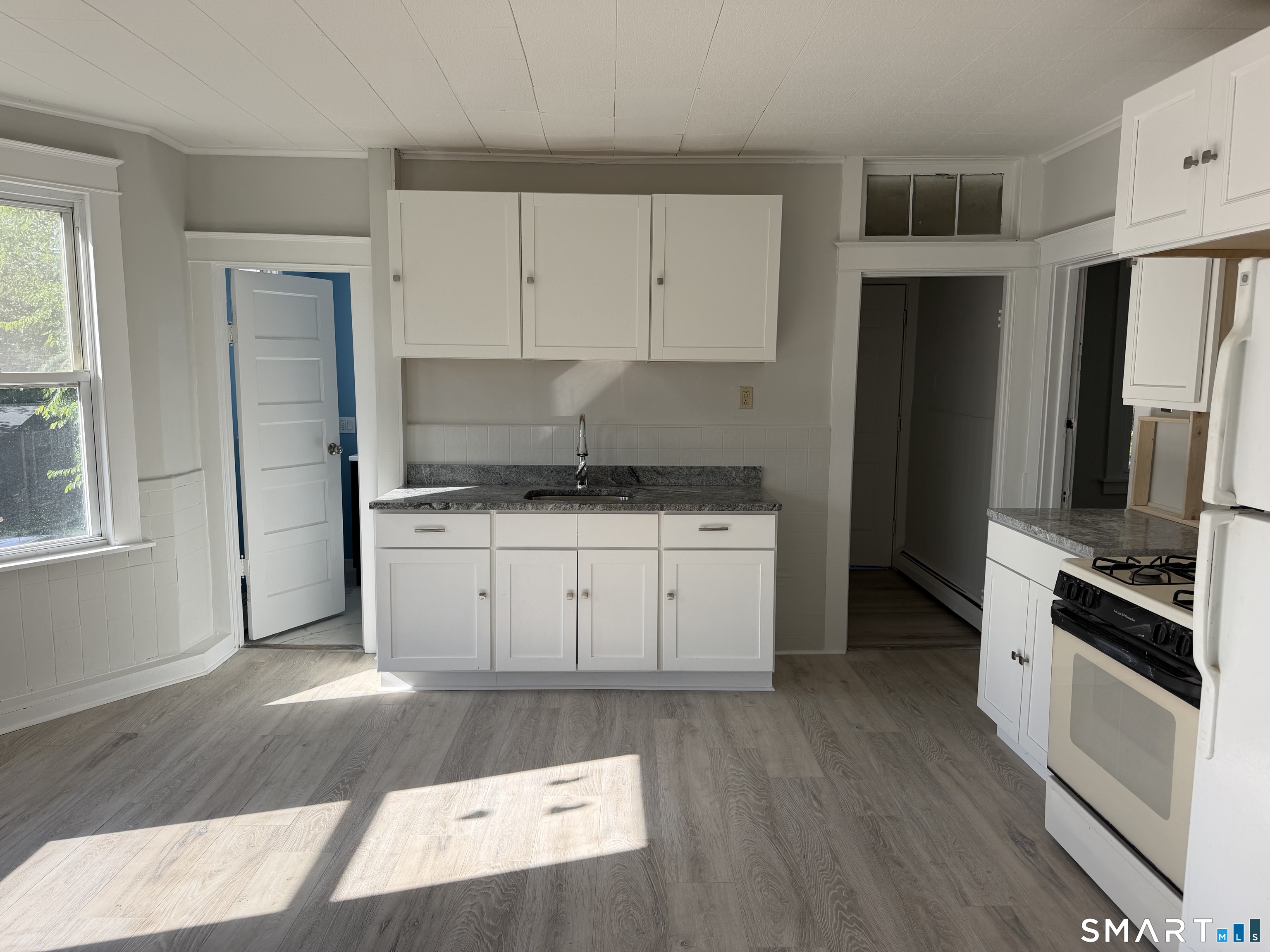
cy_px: 476
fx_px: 881
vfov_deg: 56.8
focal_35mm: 24
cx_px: 635
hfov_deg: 71.6
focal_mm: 6.76
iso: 80
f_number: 1.78
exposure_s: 1/898
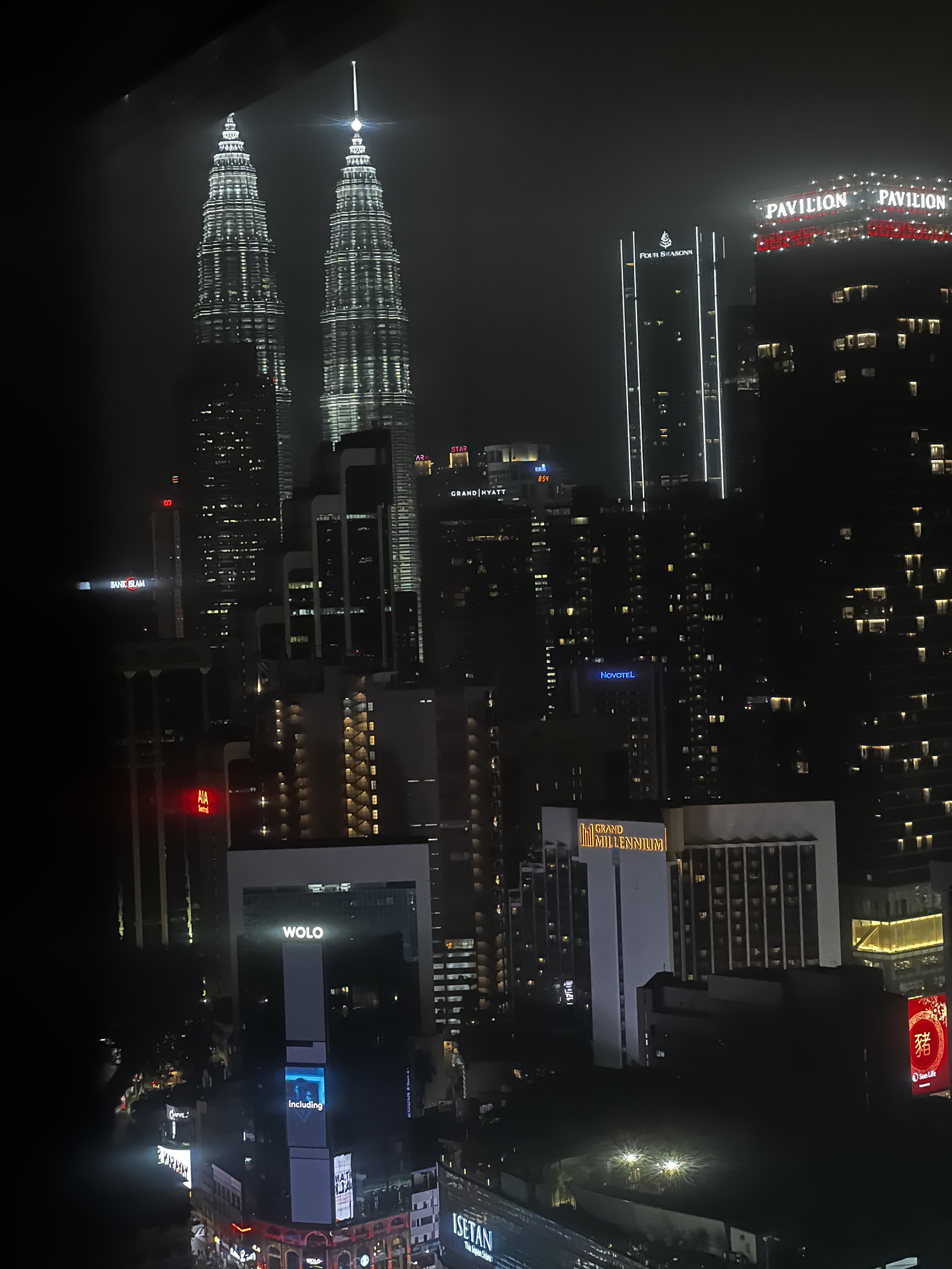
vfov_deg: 25.3
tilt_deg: -1.3
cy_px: 634
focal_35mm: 77
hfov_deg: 19.1
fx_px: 2824
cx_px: 476
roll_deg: +2.3
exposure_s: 1/8
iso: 1600
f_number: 2.8
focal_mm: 9
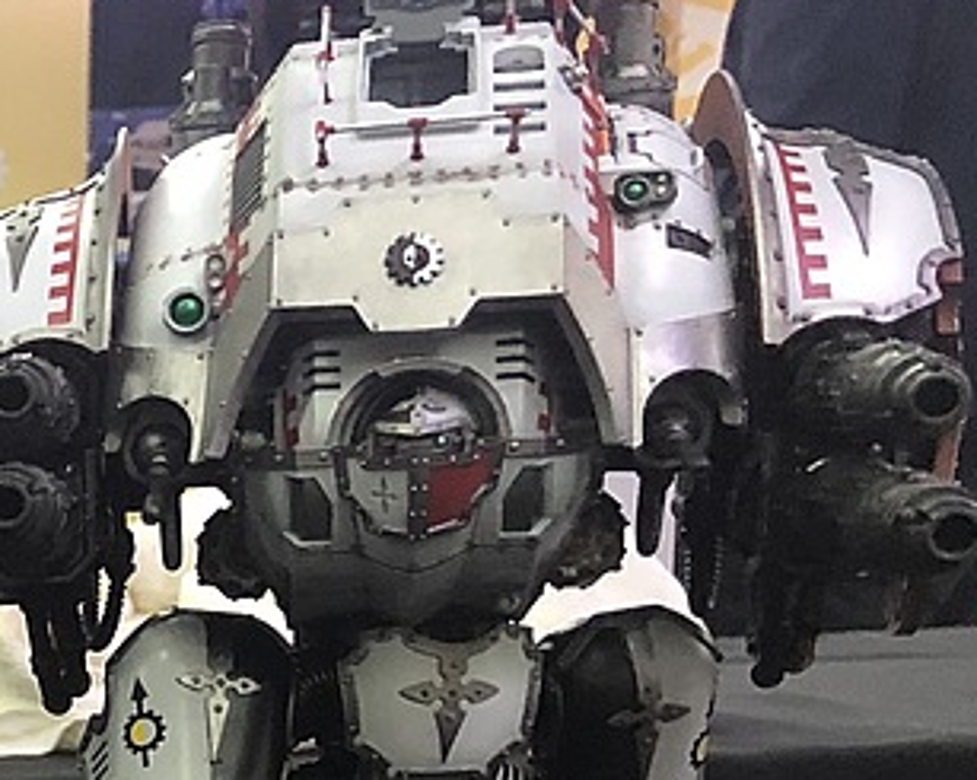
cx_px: -1028
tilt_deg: -11.4
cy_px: 1047
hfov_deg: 14.0
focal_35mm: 114
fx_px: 3293
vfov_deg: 13.0
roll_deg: +2.7
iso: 80
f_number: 1.8
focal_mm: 3.99
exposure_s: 1/17
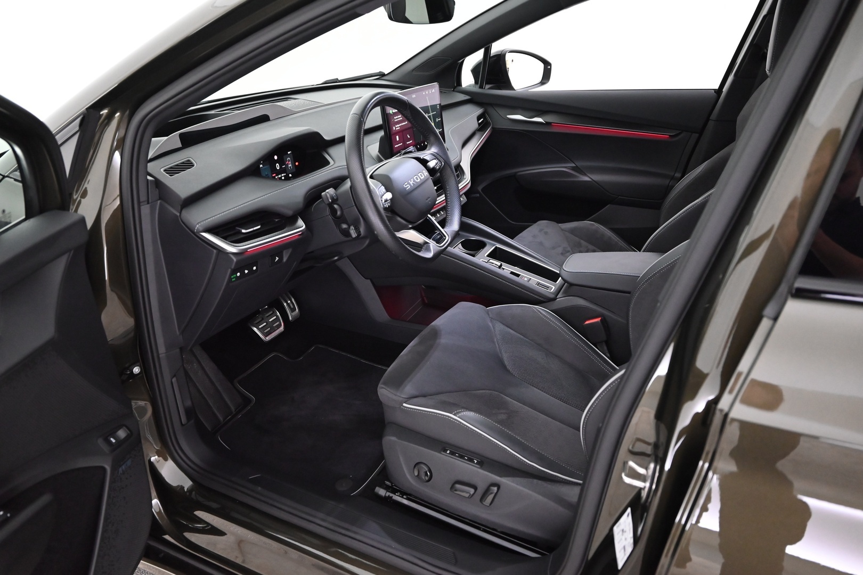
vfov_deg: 53.1
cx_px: 432
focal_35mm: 24
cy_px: 288
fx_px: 575
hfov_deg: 73.7
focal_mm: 24
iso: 5000
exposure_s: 1/60
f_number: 4
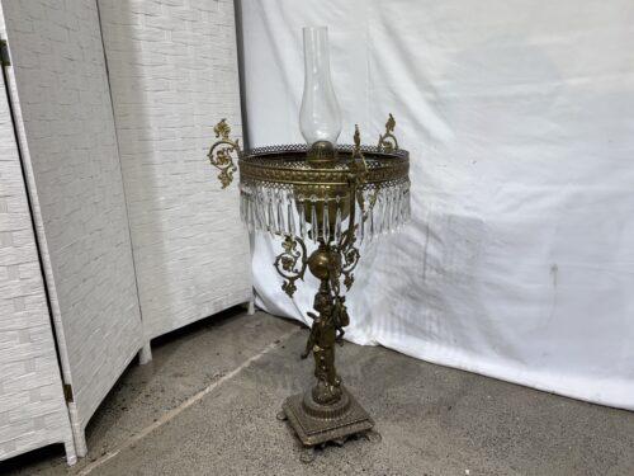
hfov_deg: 67.3
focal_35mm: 26
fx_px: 476
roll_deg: +0.3
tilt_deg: -16.9
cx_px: 317
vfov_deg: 53.1
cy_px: 238
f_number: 1.6
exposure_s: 1/120
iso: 64
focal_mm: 5.96
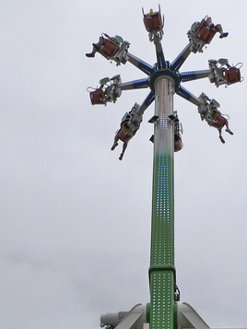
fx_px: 666
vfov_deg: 24.0
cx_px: 145
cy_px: 441
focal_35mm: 70
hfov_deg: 21.0
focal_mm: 4.5
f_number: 5.6
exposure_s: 1/800
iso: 160
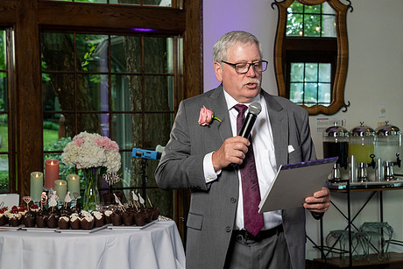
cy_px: 155
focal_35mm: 81
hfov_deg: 25.0
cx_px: 217
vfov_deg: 16.9
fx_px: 907
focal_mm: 62
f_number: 5.6
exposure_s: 1/200
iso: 2000
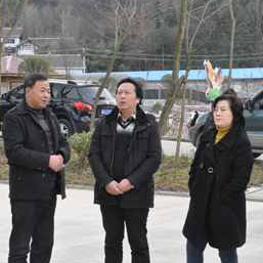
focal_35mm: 95
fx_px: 817
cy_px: 134
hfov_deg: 18.3
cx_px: 102
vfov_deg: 18.3
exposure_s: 1/320
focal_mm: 32
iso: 3200
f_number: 18
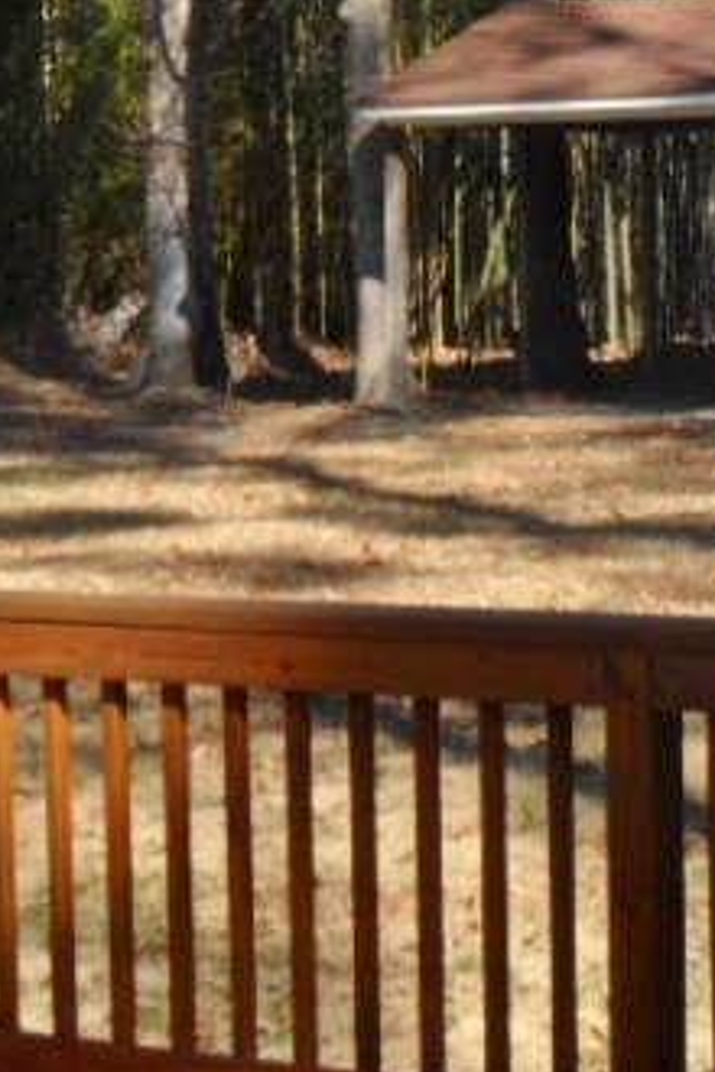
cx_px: 816
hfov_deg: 10.5
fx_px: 3843
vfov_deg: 15.6
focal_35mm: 129
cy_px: -6
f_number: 5.2
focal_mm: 6.5
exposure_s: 1/250
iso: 80
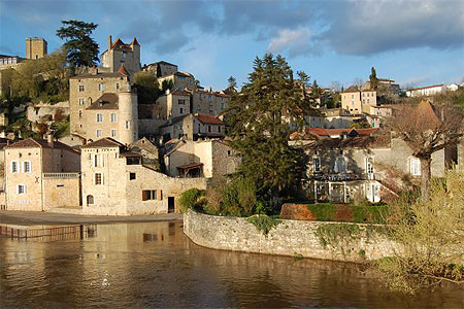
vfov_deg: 36.9
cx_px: 232
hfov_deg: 53.1
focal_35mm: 36
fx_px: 464
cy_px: 154
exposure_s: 1/250
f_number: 8
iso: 200
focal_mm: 24
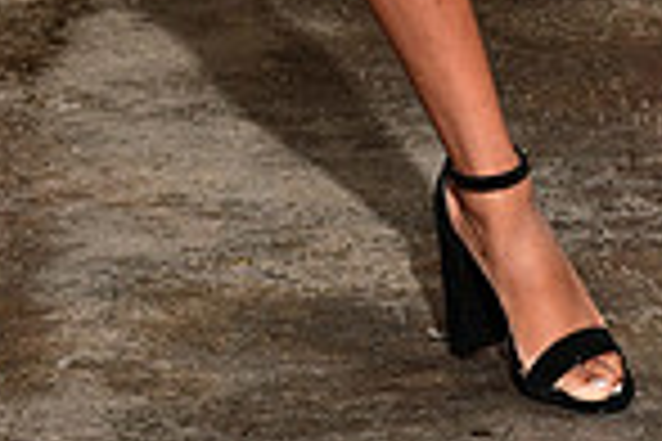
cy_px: -783
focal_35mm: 323
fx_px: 5939
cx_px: 158
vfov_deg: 4.1
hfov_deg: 6.4
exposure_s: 1/160
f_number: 6.3
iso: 1000
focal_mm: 82
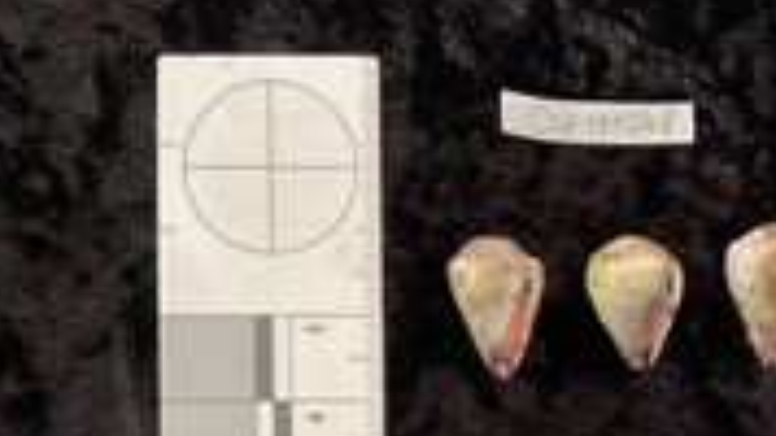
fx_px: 1275
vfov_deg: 18.7
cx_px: 715
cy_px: 477
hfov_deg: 32.0
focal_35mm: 62
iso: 125
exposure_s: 1/50
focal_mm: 3
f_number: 1.8
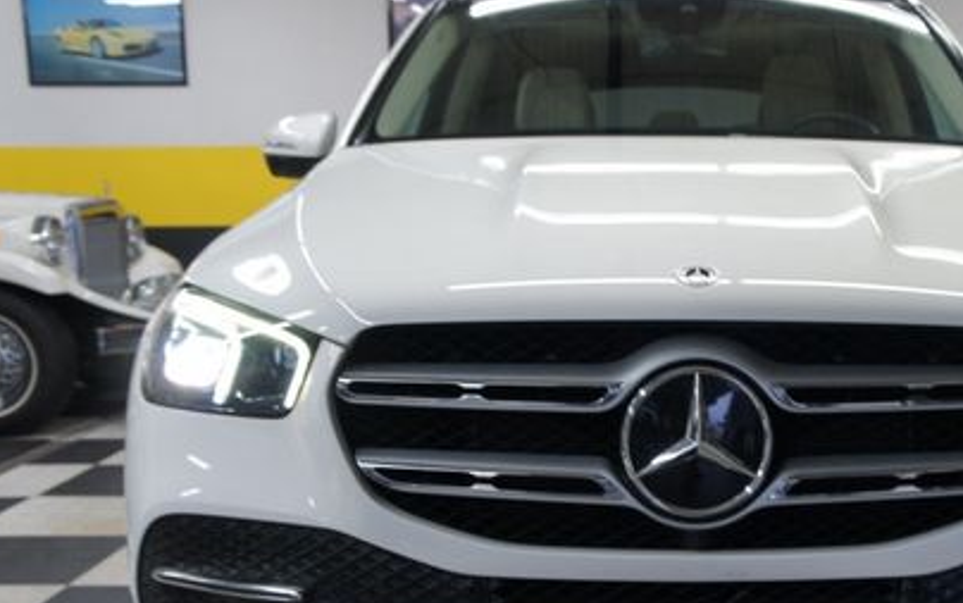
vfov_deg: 25.2
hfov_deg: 38.8
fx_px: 1334
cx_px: 698
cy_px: 450
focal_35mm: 51
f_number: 4
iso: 250
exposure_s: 1/40
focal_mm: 21
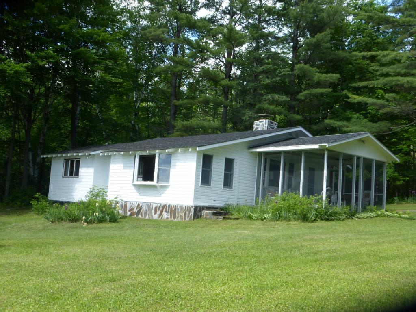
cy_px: 156
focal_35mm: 43
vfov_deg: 33.6
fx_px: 517
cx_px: 208
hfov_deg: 43.9
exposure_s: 1/200
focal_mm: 7.4
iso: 100
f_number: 3.9
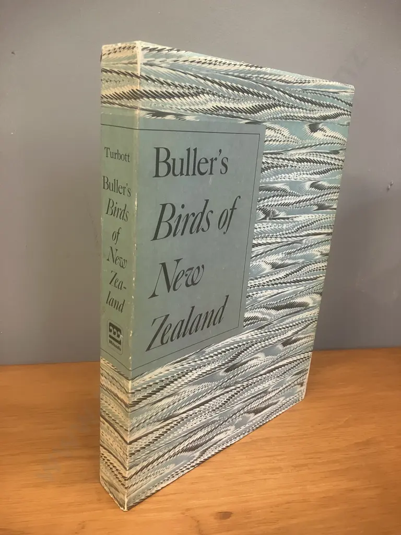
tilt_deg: -17.3
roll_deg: -4.2
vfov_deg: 63.4
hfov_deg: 49.7
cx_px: 200
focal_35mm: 28
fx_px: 432
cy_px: 268
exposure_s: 1/50
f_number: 1.8
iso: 160
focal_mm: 3.99
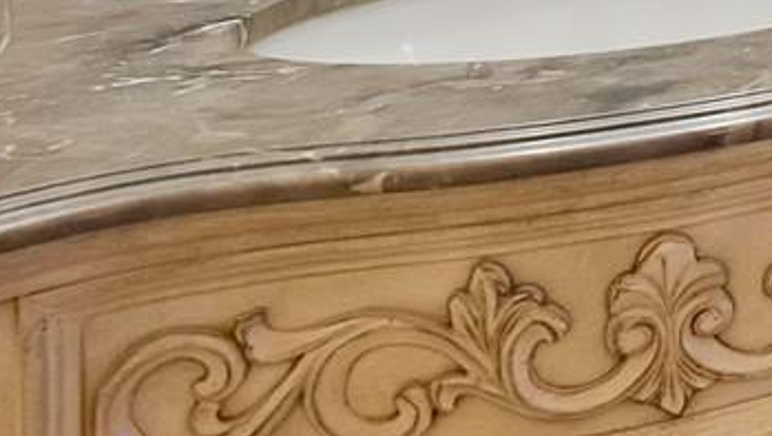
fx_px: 1475
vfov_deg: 14.1
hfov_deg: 17.4
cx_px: 1652
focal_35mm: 72
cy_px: -437
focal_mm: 12
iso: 640
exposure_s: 1/2.5
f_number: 9
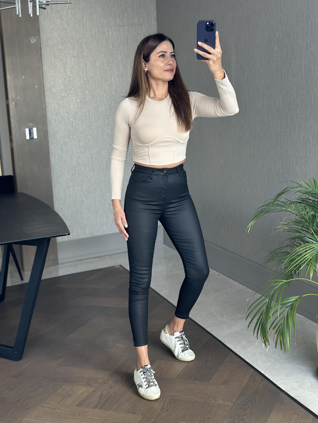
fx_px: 588
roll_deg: +5.6
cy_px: 212
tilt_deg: -23.0
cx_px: 159
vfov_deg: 39.7
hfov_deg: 30.3
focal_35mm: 48
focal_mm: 6.86
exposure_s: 1/88
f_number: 1.78
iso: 125
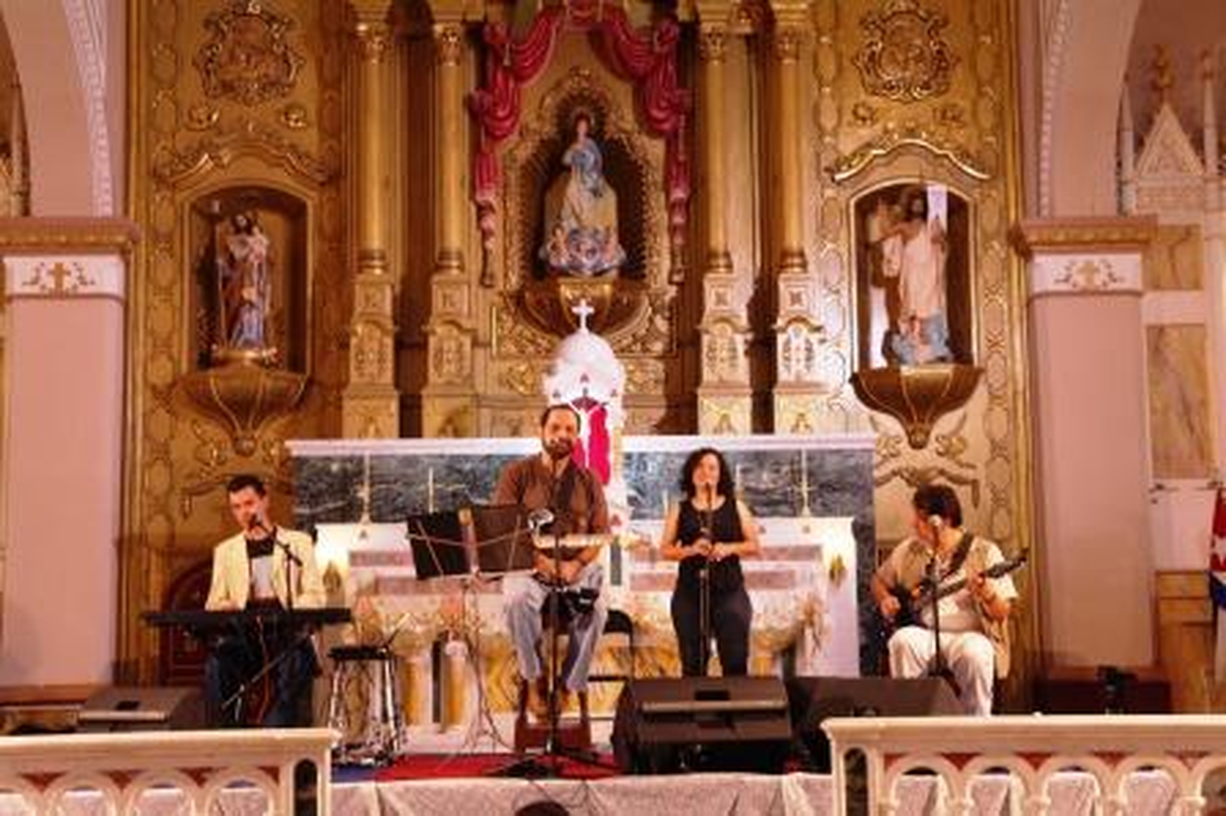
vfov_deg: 25.5
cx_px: 613
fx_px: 1804
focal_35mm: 53
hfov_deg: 37.5
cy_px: 408
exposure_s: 1/10
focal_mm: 35
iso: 400
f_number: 4.3
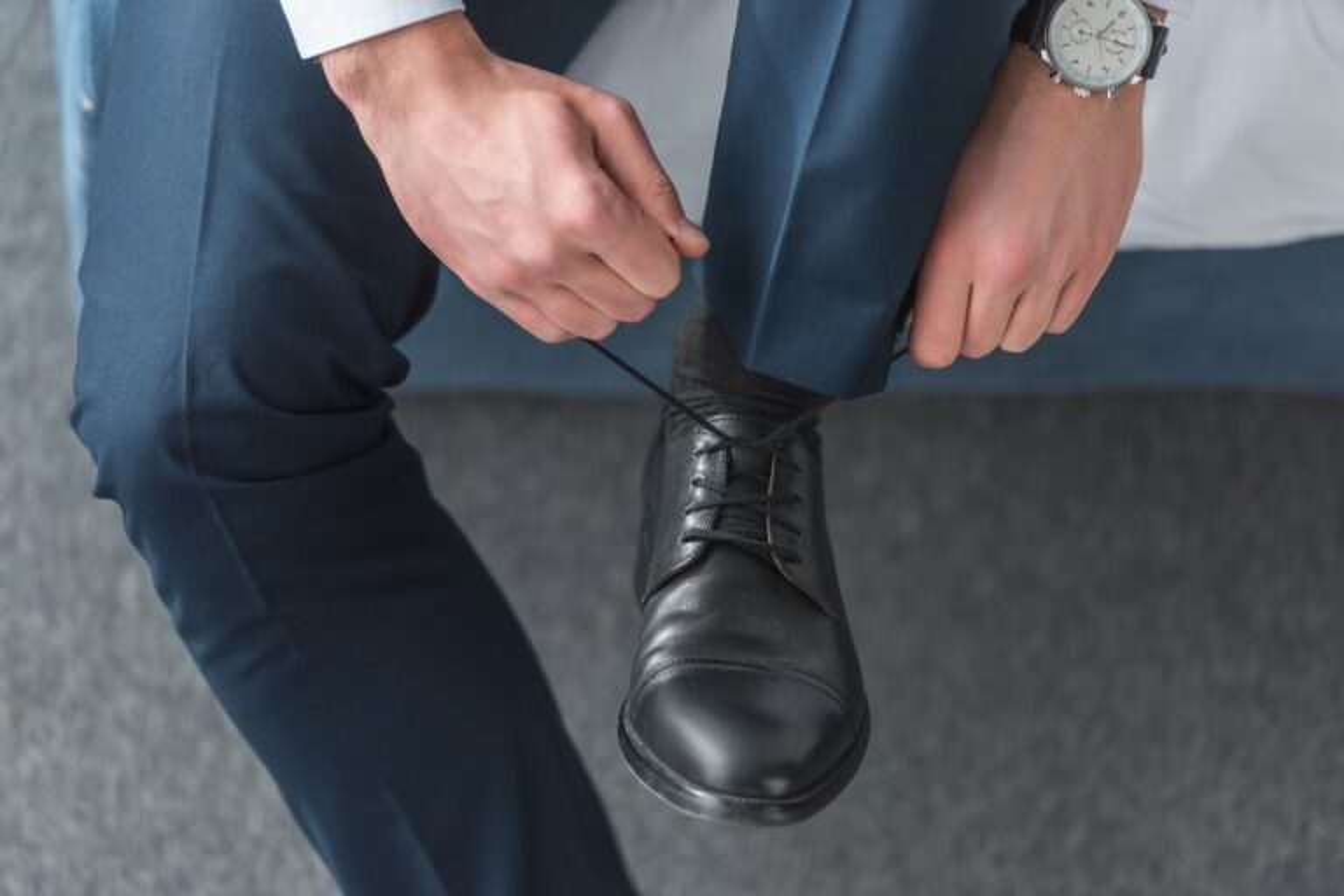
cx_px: 672
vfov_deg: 6.9
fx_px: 7466
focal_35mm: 200
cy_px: 448
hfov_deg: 10.3
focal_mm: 200
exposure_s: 1/200
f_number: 3.2
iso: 500
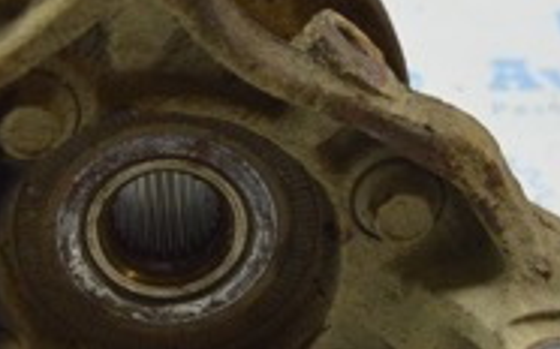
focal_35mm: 126
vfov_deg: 10.4
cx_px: 235
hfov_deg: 16.6
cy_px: 173
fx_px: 1922
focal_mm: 24
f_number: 4
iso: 400
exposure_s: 1/60
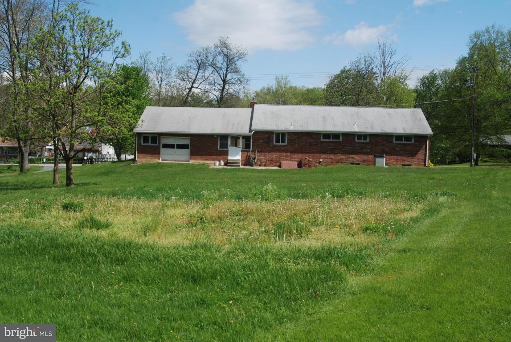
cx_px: 256
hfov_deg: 46.3
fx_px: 597
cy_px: 171
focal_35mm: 42
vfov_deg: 32.0
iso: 100
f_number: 8
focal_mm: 28
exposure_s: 1/250
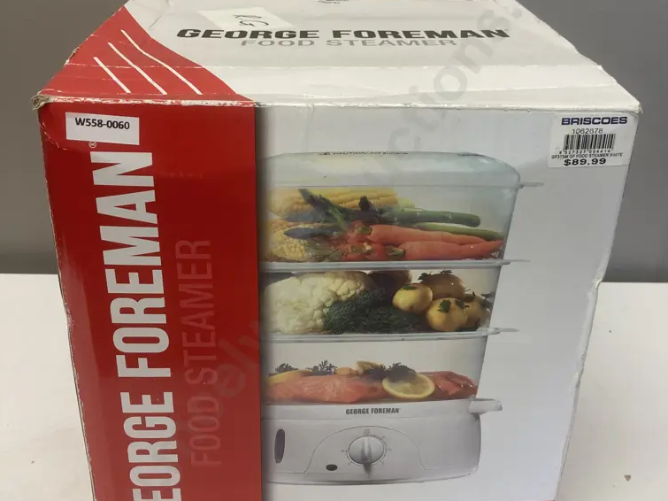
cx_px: 334
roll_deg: -3.2
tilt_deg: -23.5
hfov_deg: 49.0
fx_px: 733
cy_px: 238
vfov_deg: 37.7
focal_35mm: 38
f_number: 1.8
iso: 50
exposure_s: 1/50
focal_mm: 3.99
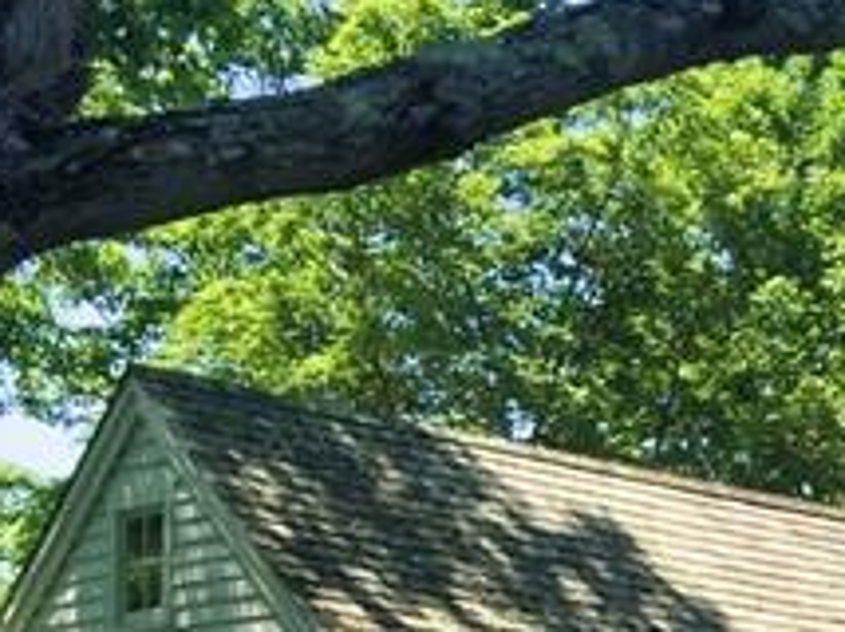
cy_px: 1244
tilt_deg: -2.2
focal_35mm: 139
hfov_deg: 12.4
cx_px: 1745
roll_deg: -2.7
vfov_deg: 9.9
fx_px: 3389
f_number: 2.2
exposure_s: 1/1199
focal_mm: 4.15
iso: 32
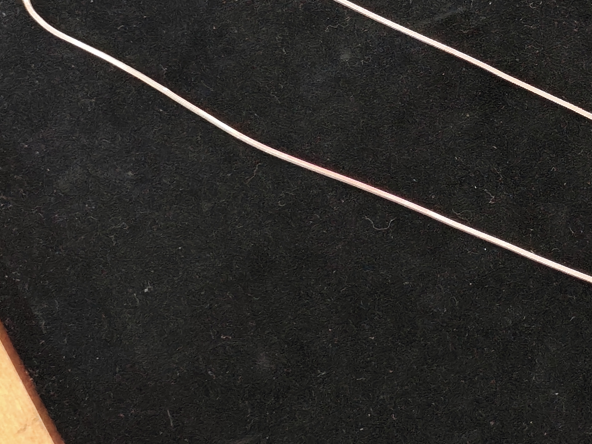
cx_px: 411
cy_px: 123
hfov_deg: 12.6
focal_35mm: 157
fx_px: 2685
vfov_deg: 9.4
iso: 1600
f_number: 1.65
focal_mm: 6.19
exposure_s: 1/16.7
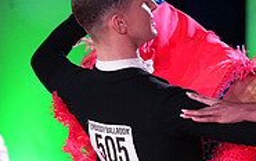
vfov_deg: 2.1
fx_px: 4462
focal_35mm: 639
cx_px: 240
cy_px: 268
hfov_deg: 3.3
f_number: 4
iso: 5000
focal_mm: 200
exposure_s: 1/320
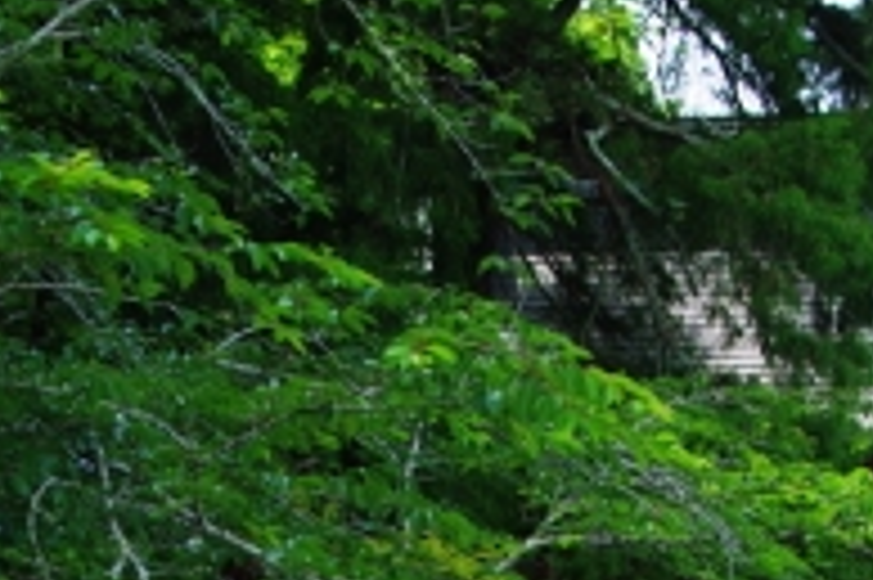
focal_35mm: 144
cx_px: 356
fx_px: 3491
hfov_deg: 14.2
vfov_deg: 9.1
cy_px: 1061
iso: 200
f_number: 4.5
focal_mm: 23
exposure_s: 1/125
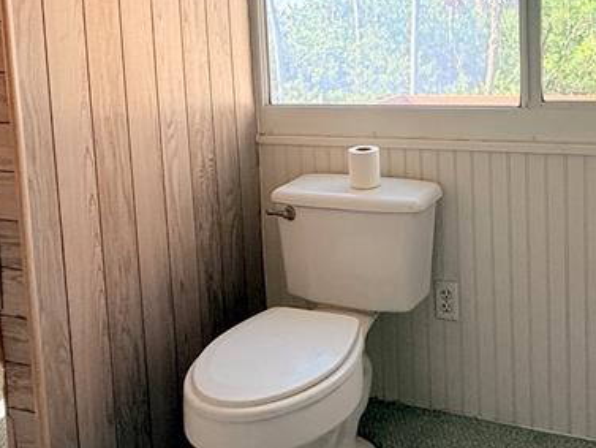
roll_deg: +1.1
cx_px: 419
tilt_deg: -4.8
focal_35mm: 38
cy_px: 93
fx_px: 654
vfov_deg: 36.5
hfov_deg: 47.8
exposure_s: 1/161
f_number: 2.2
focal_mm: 2.22
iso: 50
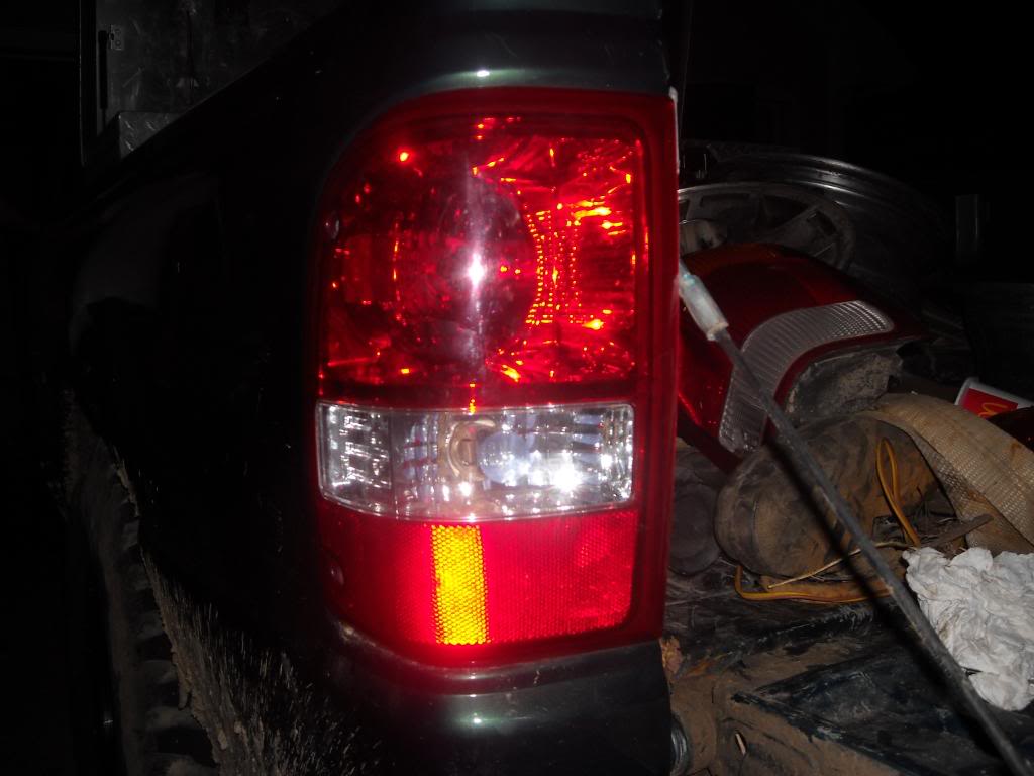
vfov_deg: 40.7
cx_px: 517
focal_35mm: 35
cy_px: 388
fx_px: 1045
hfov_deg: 52.6
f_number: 2.8
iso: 64
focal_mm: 5.7
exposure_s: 1/60
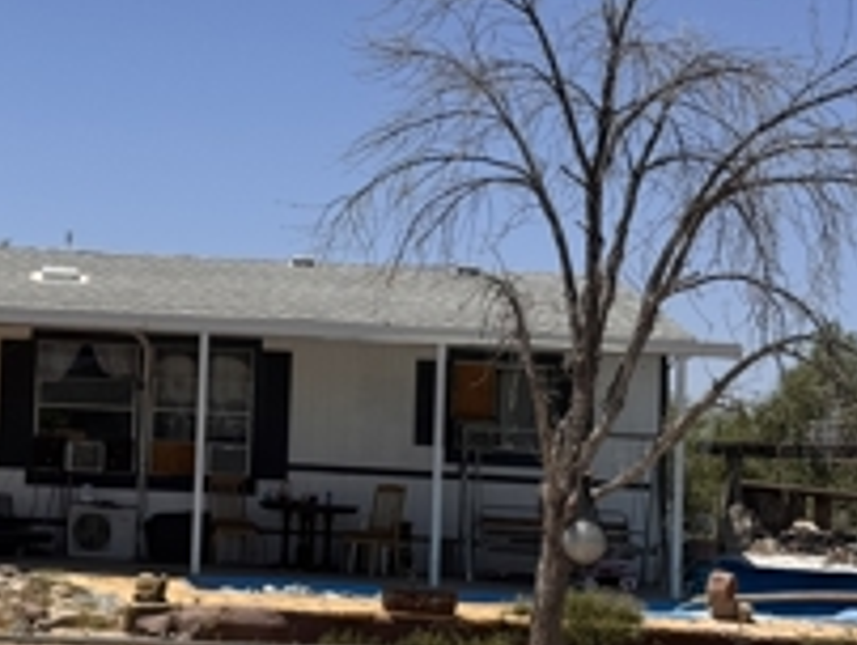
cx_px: 76
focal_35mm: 95
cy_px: 272
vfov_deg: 15.6
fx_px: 2355
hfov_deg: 20.2
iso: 80
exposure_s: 1/7937
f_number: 1.78
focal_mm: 6.76
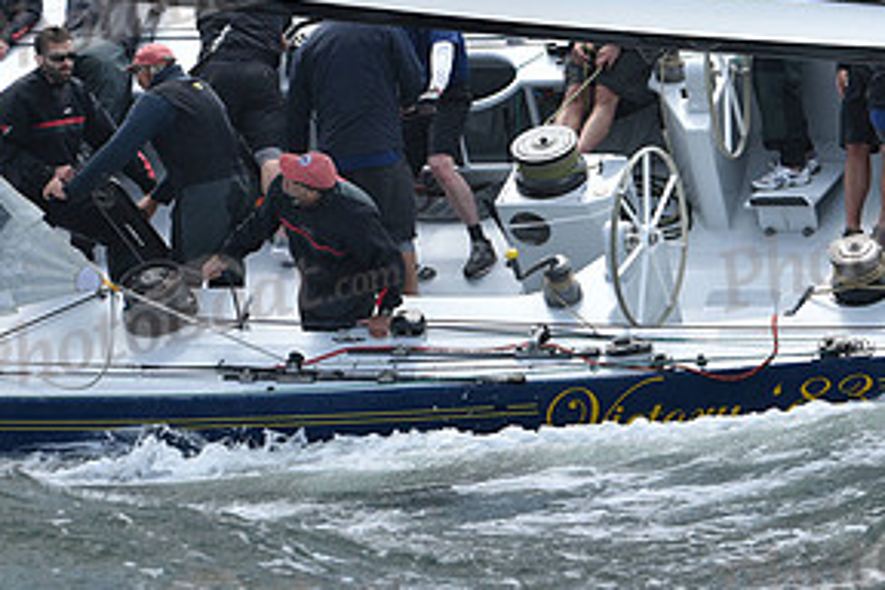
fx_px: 3958
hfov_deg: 12.7
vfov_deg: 8.5
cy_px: 115
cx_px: 562
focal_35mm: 161
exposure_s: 1/1000
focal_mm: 80
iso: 250
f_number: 5.6
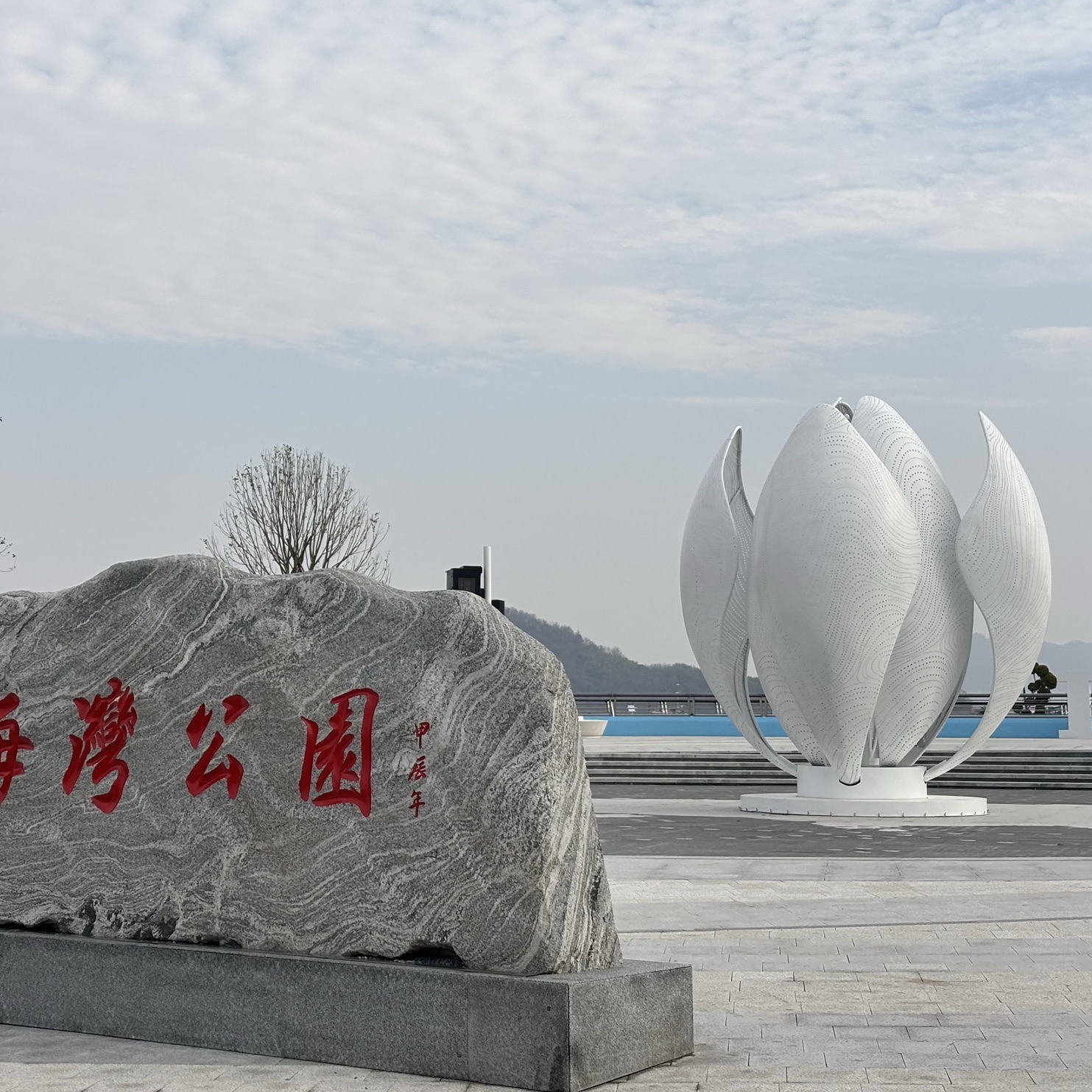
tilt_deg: +6.5
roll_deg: -1.4
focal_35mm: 62
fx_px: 2213
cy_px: 543
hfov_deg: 27.6
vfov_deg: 27.7
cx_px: 383
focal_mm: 5.96
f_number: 1.6
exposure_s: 1/3205
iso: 40
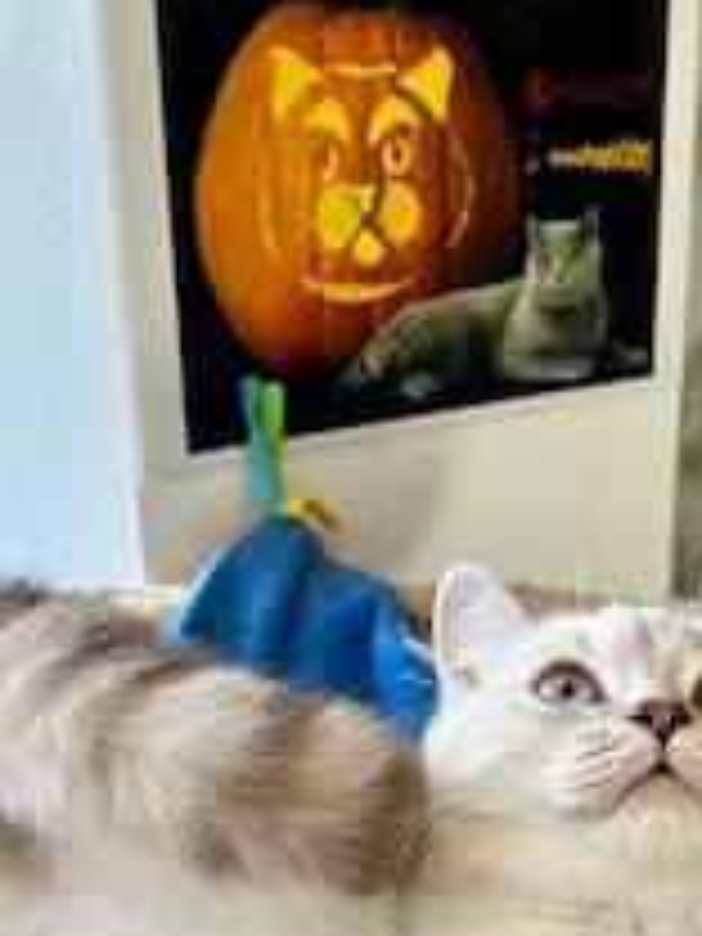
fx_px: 1352
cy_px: 680
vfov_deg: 37.4
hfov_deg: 29.1
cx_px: 387
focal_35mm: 50
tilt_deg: -20.2
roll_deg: +1.2
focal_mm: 5.1
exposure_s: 1/121
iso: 50
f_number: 1.6
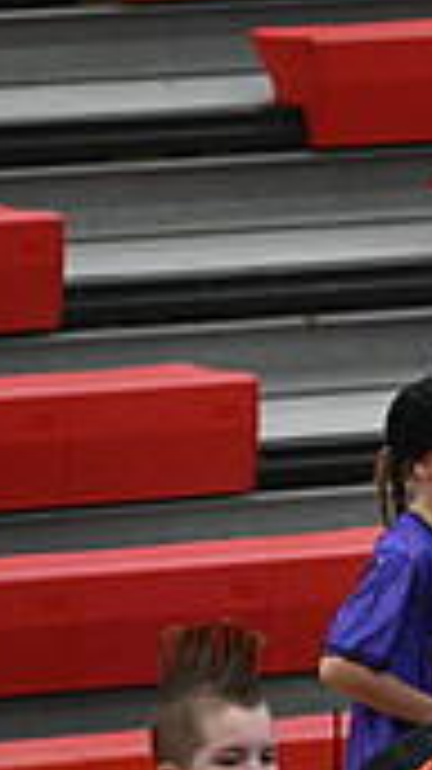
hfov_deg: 1.7
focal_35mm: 709
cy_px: 637
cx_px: 1246
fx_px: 14460
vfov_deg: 3.0
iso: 4000
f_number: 3.5
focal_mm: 200
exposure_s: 1/400
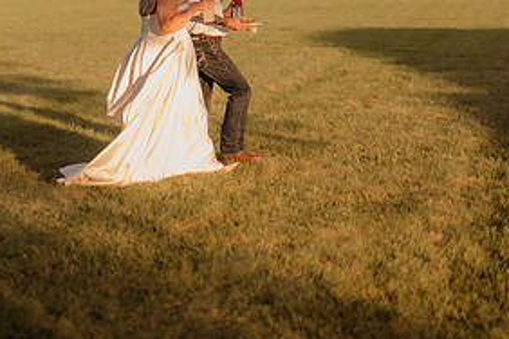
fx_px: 1456
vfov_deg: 13.1
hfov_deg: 19.7
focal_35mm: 103
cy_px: 3
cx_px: 157
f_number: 2.8
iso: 200
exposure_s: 1/1600
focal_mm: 50
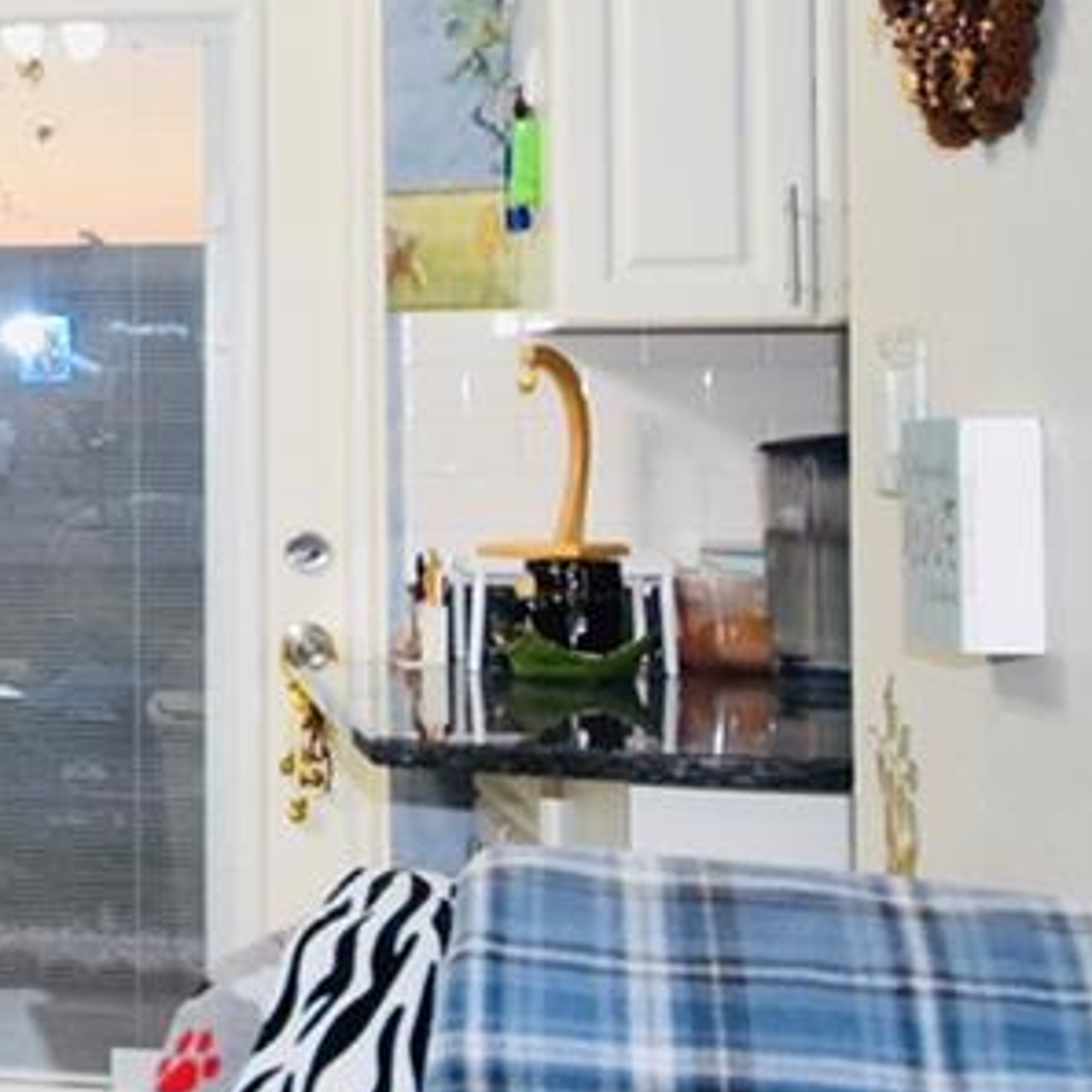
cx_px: -1074
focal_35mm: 96
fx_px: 3426
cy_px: 331
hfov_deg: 14.9
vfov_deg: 18.0
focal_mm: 14
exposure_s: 1/60
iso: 560
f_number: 4
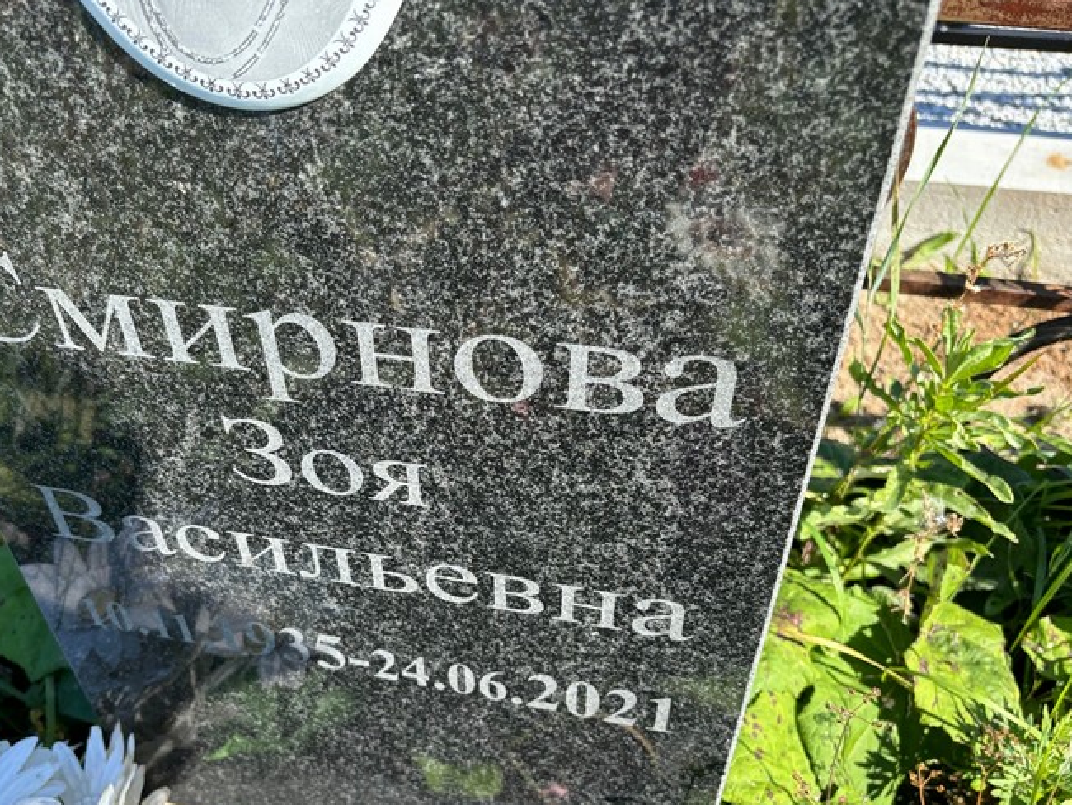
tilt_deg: -48.8
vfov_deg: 44.0
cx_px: 434
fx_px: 991
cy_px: 468
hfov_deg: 56.4
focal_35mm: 32
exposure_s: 1/872
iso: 50
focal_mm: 5.96
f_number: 1.6
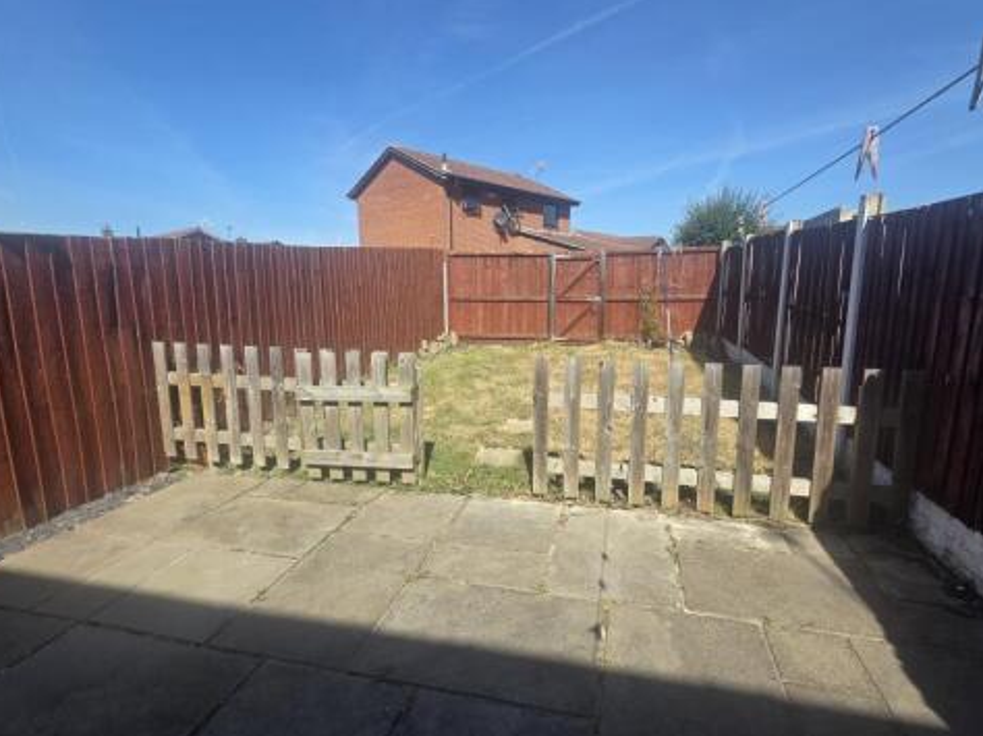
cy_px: 374
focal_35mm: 16
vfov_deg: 78.0
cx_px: 509
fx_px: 454
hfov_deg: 94.5
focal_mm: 2.2
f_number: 2.2
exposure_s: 1/1493
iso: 50
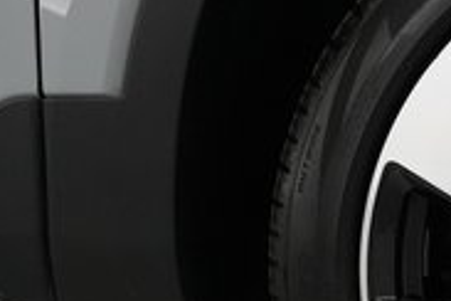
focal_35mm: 84
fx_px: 1052
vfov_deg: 16.1
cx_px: 697
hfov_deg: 20.4
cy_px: 269
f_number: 4.5
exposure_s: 1/160
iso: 6400
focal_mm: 24
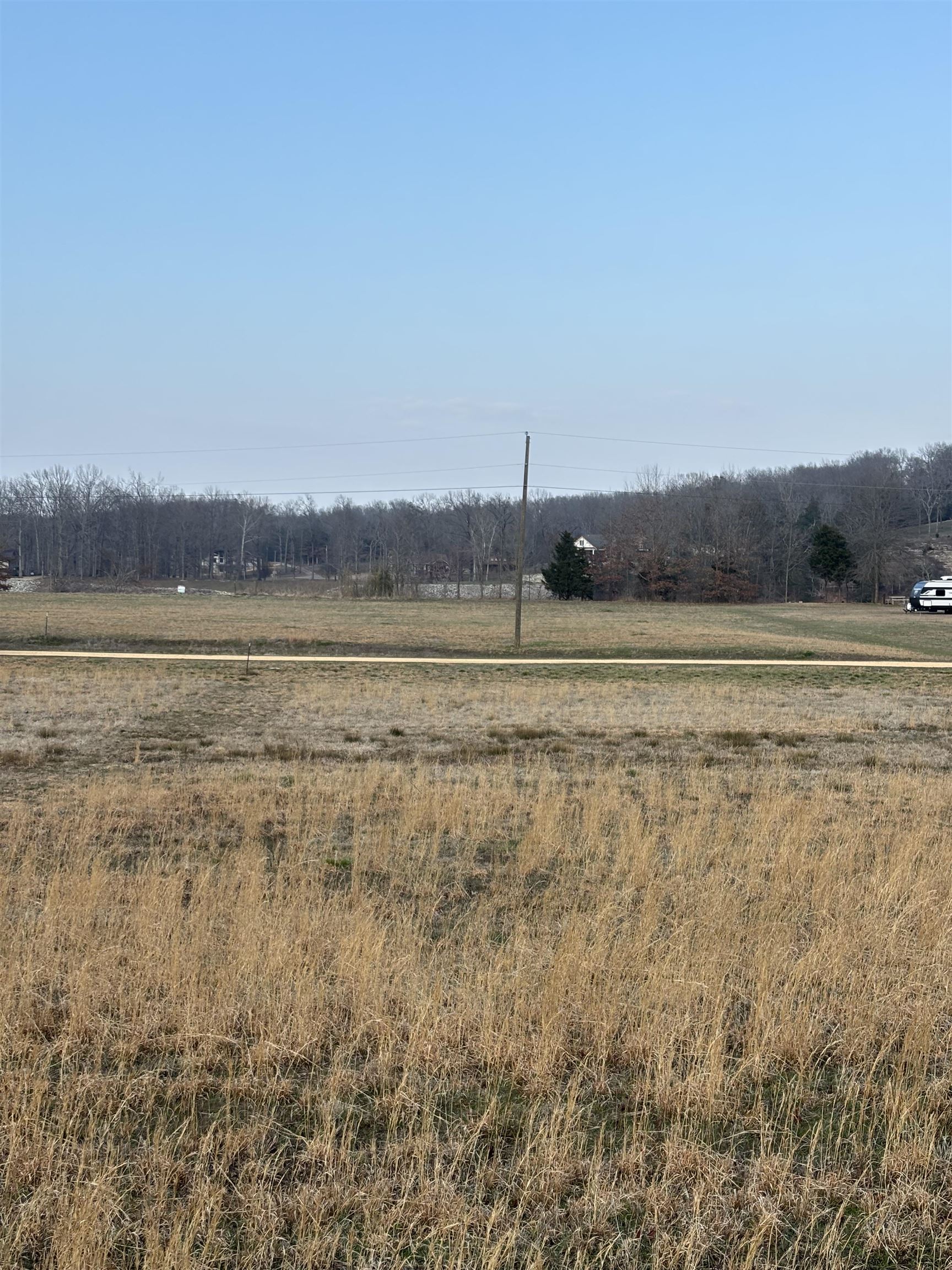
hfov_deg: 28.0
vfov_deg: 36.8
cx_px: 476
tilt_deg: -0.5
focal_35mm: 52
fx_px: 1907
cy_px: 635
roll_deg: -1.8
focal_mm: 5.96
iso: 32
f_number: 1.6
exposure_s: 1/498
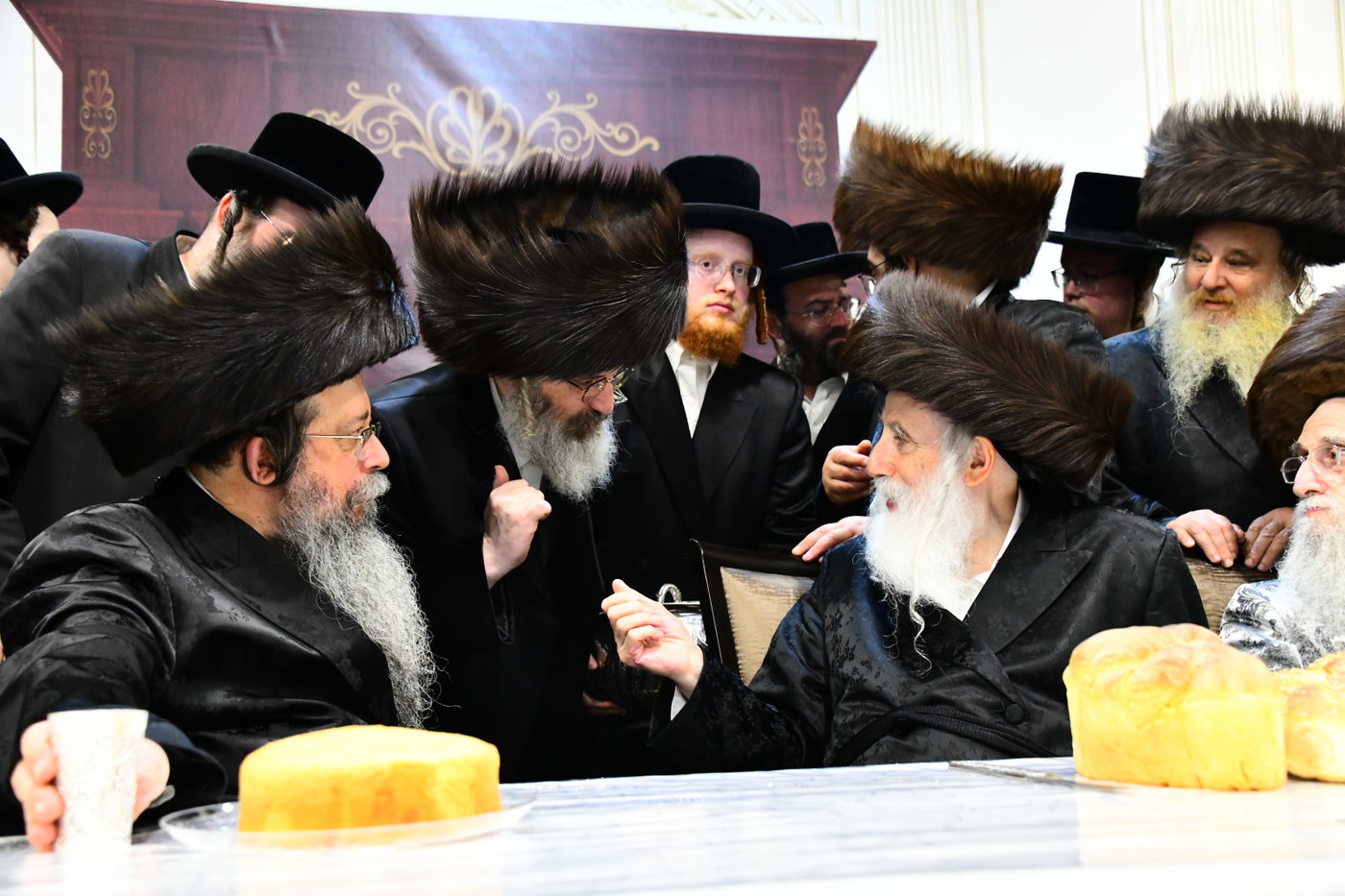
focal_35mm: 42
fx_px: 1569
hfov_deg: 46.4
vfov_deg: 31.9
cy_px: 448
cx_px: 672
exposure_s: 1/160
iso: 5000
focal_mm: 42
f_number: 5.6
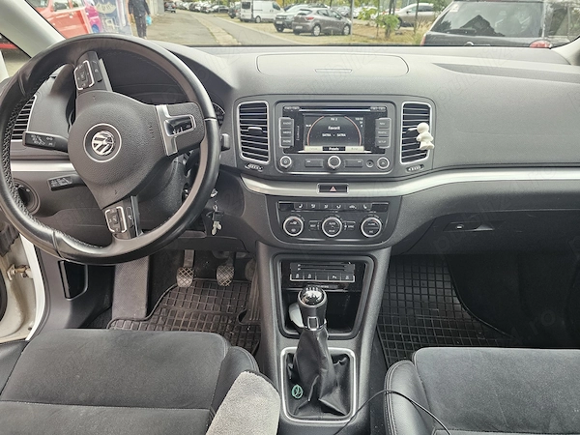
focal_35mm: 23
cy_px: 218
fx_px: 385
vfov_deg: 58.9
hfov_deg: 73.9
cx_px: 290
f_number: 1.7
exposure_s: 1/180
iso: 250
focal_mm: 6.3
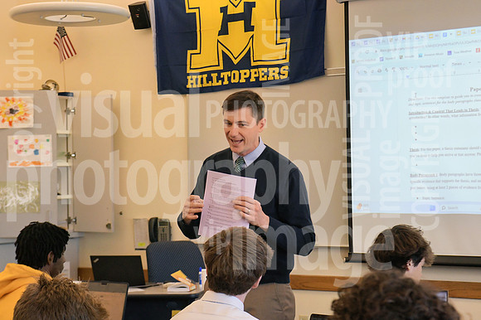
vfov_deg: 16.2
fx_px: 1122
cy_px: 160
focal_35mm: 84
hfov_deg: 24.2
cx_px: 240
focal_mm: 70
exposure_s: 1/250
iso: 3200
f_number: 8
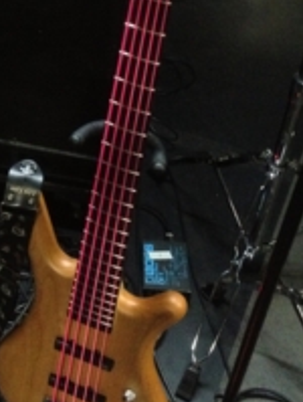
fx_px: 919
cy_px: 107
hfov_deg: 18.5
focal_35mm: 79
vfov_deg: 24.4
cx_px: 42
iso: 800
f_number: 2.4
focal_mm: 4.28
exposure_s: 1/15
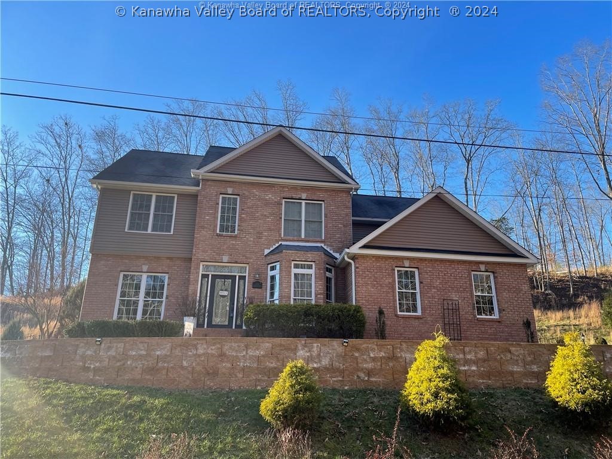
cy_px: 230
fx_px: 460
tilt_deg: +20.8
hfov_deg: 67.3
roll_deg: -0.9
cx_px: 306
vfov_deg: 53.1
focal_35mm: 26
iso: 32
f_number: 1.6
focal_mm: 4.2
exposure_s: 1/1092
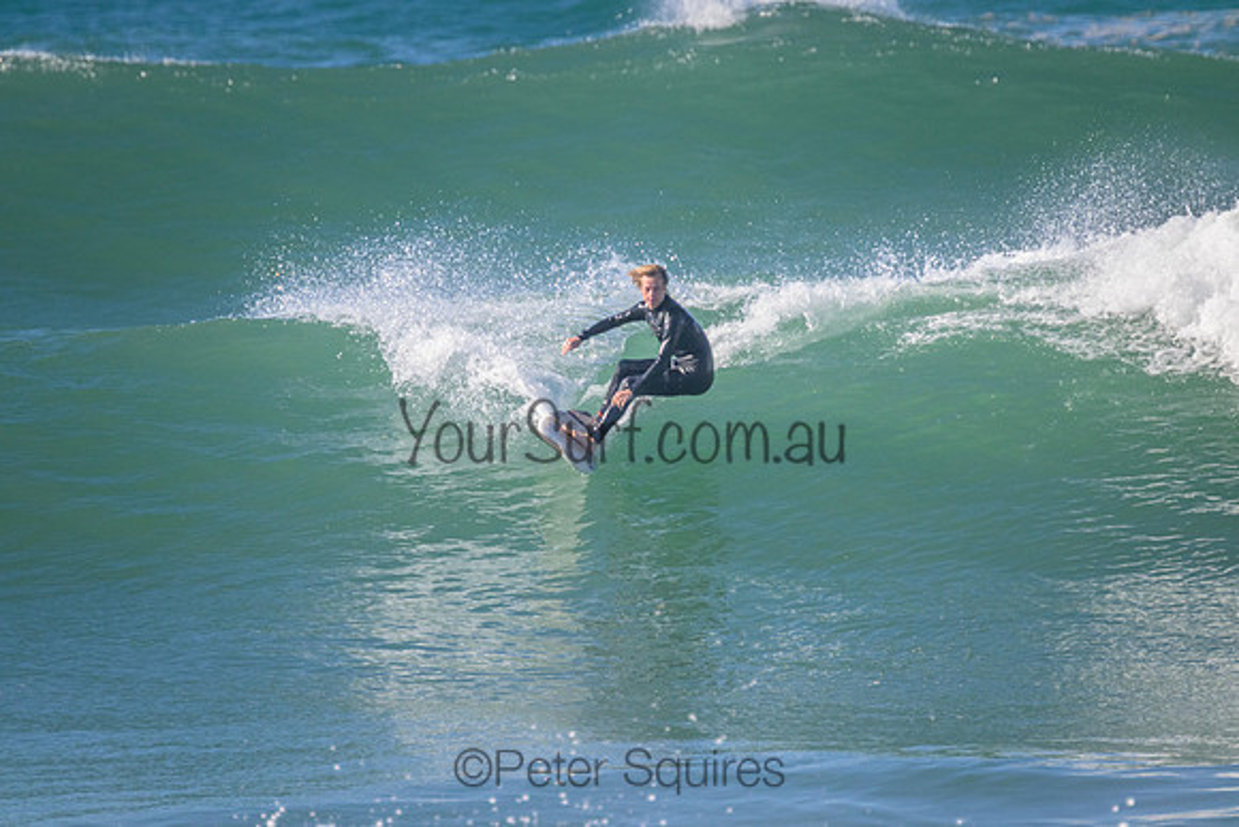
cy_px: 414
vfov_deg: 1.7
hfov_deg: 2.6
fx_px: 27538
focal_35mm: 800
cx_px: 620
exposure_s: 1/2000
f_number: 11
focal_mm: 800
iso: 2000
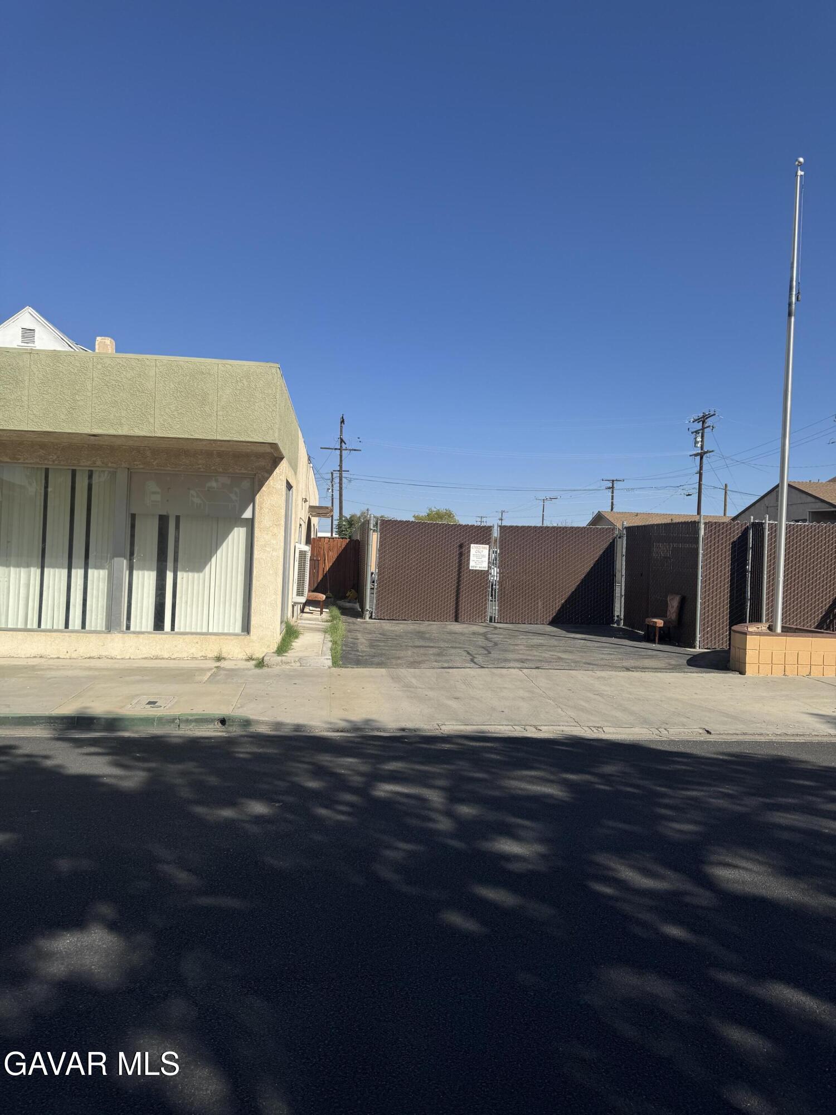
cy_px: 558
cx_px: 418
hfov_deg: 56.8
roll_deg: -2.9
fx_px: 773
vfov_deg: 71.6
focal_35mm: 24
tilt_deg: +2.2
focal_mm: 6.76
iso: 80
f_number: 1.78
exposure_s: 1/5348
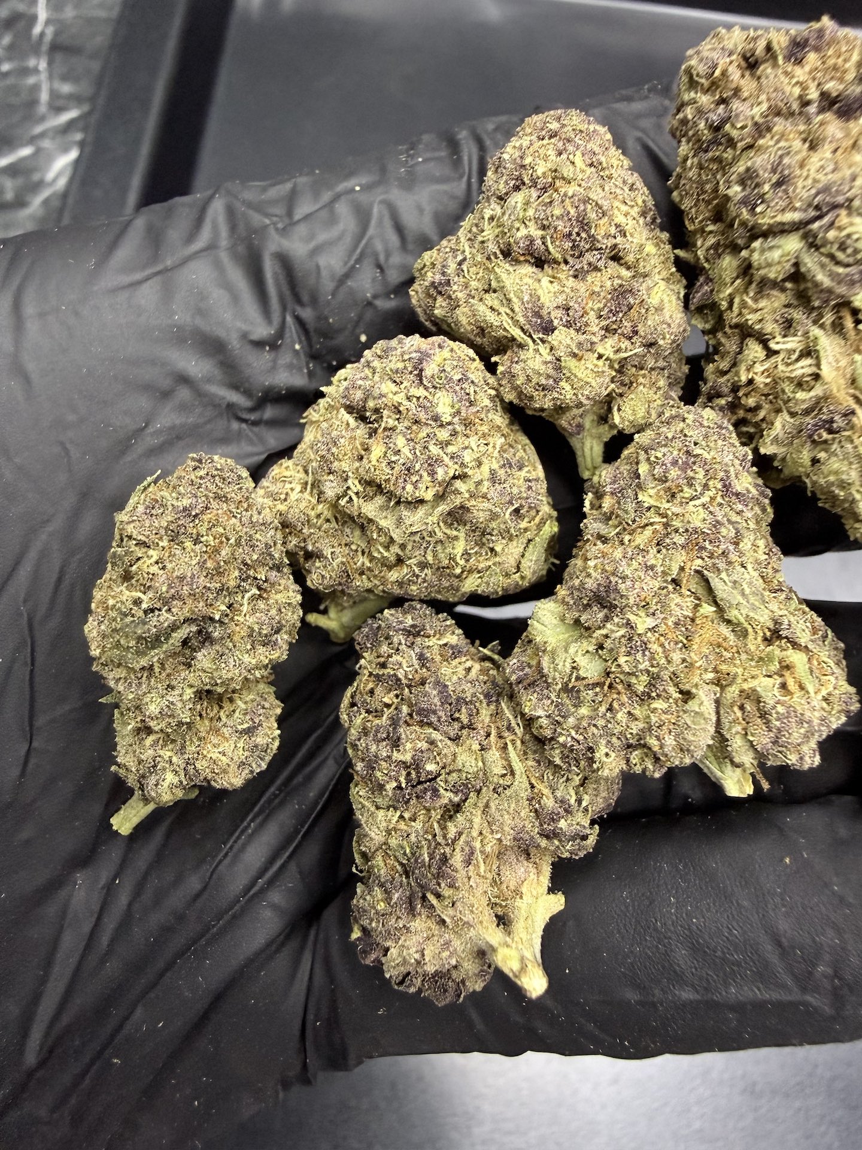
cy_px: 575
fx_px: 797
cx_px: 431
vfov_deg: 71.6
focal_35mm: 24
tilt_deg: -68.5
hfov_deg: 56.8
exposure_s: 1/48
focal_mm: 2.22
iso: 250
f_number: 2.2
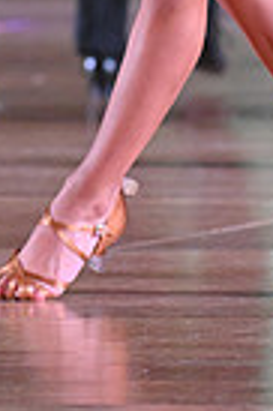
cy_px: -345
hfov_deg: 2.4
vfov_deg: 3.6
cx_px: 106
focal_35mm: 573
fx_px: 6534
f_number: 5
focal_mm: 135
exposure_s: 1/400
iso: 5000
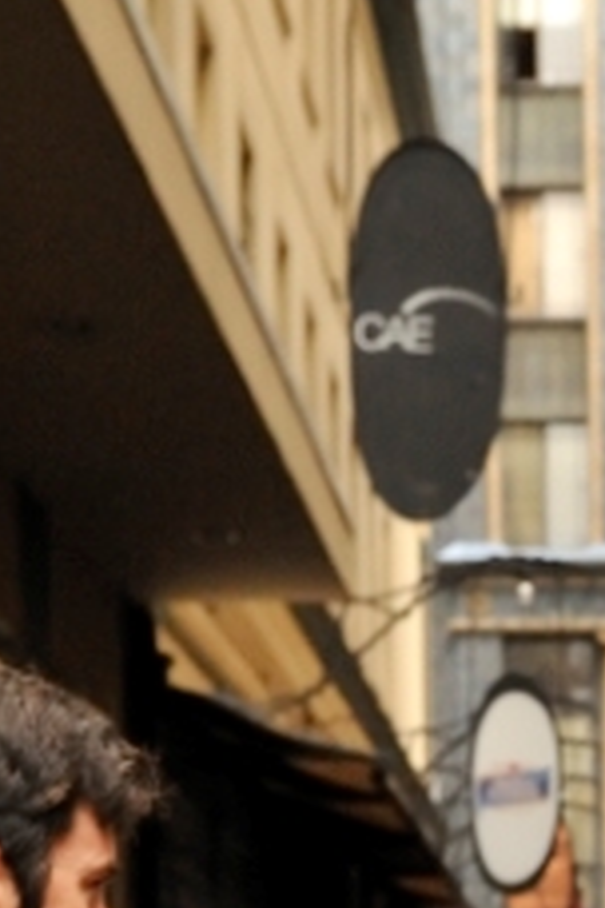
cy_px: 1270
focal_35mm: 139
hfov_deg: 9.7
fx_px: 3504
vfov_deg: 14.0
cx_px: 798
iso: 3200
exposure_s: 1/2000
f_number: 4
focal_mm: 31
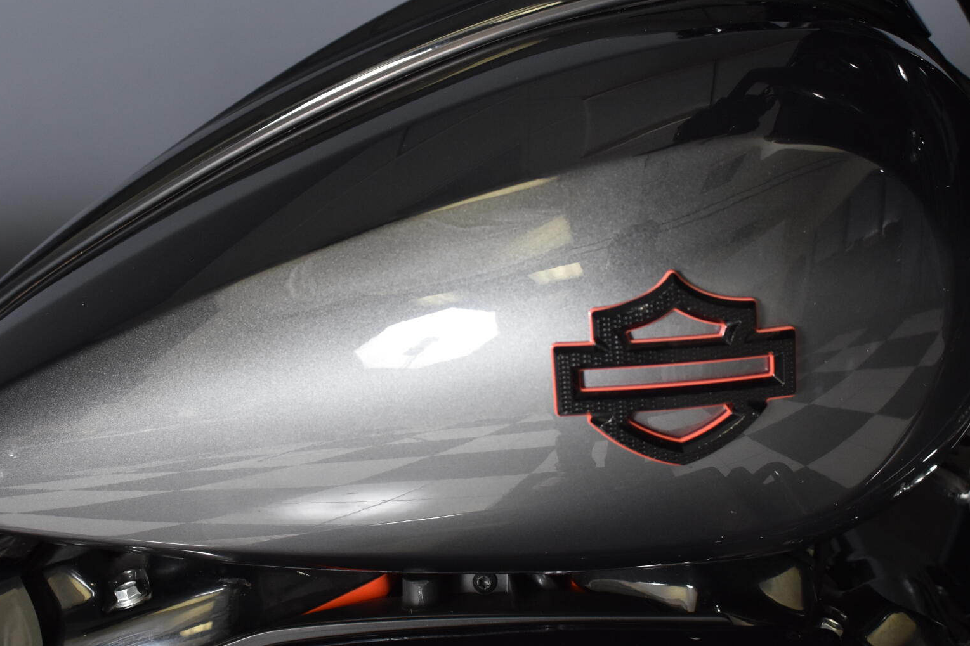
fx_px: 1850
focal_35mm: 69
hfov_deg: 29.4
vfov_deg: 19.8
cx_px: 473
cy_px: 319
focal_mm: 35
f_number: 4.5
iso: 800
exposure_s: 1/160
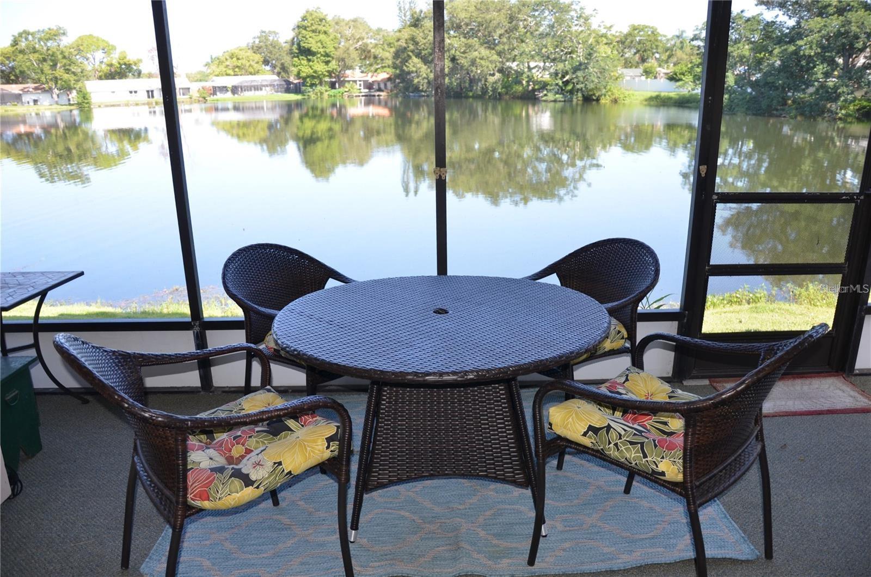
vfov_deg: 47.7
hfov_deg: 67.5
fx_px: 652
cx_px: 436
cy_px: 288
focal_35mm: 27
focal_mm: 18
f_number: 3.5
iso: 200
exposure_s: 1/200
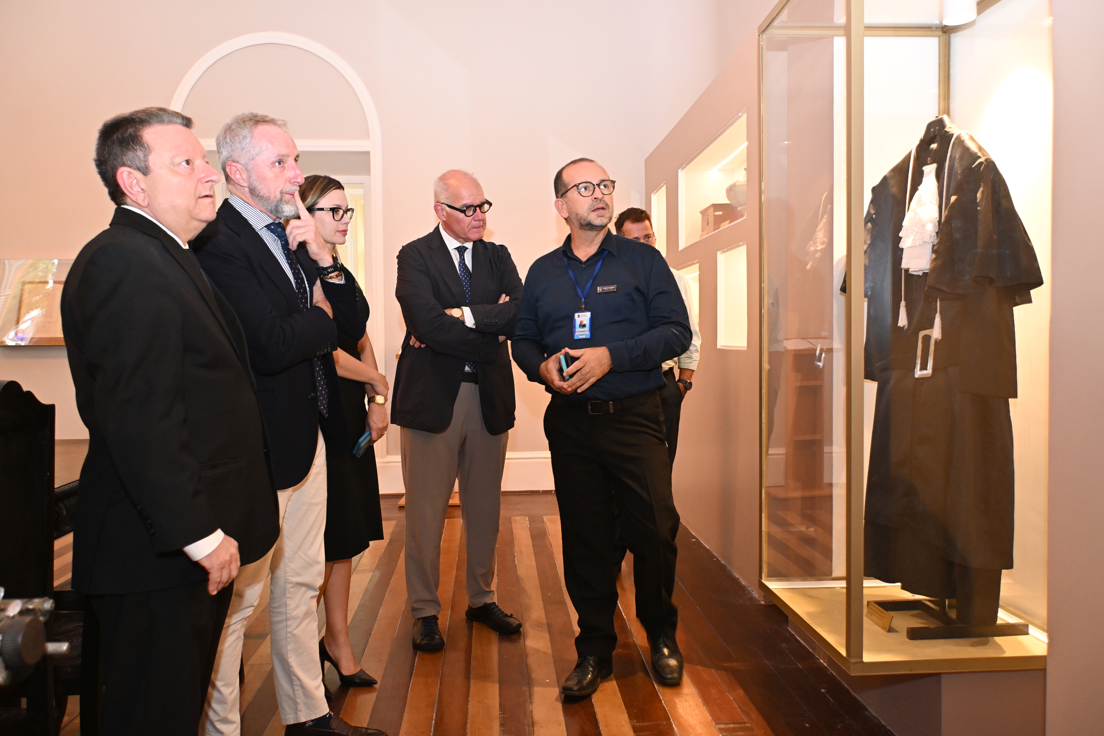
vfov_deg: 47.9
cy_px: 368
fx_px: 828
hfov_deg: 67.4
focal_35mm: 27
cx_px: 552
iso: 1400
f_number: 4
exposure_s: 1/30
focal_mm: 18
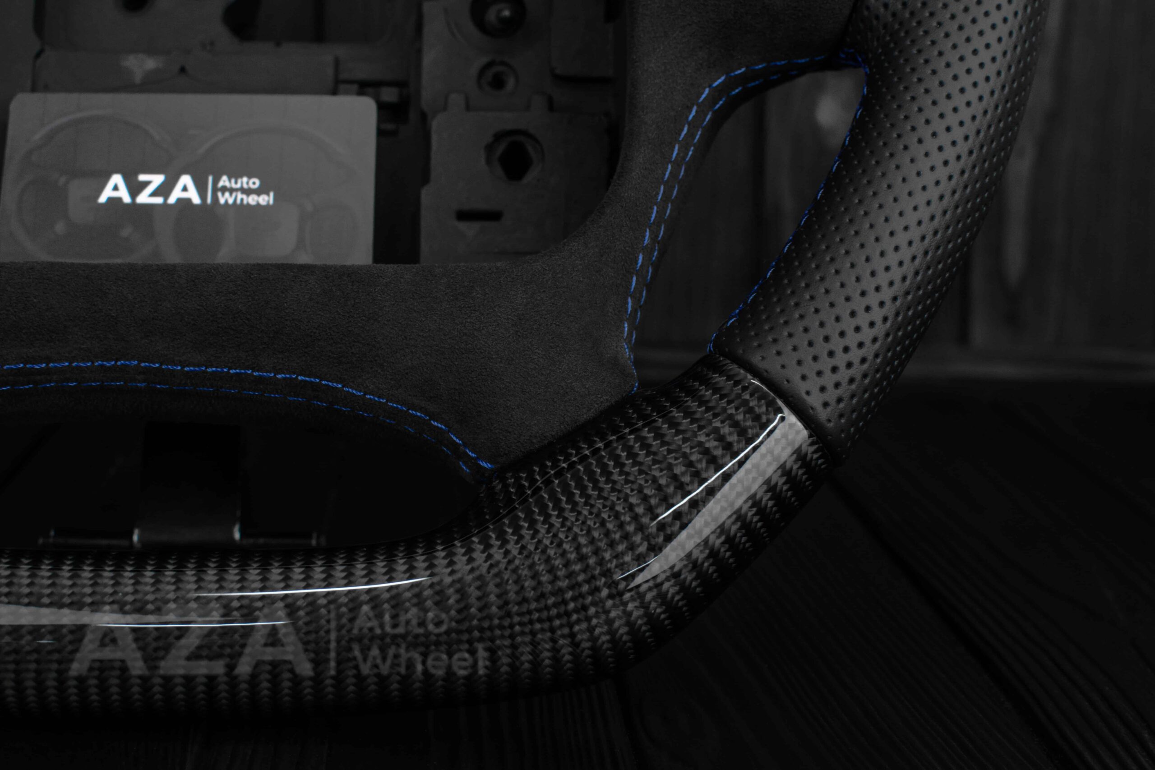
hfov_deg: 37.8
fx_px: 1684
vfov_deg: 25.8
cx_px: 578
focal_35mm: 52
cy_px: 385
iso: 500
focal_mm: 35
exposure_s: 1/125
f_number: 6.3
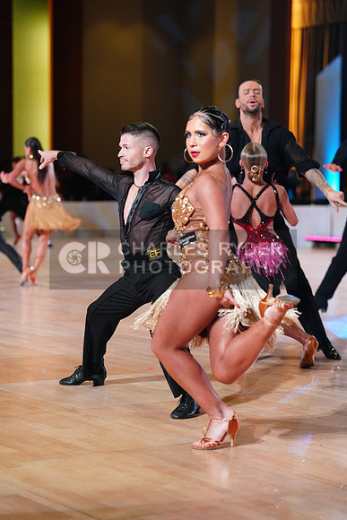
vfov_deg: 21.5
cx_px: 174
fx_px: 1373
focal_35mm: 95
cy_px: 260
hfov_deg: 14.4
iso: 2000
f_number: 2.8
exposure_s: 1/400
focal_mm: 95
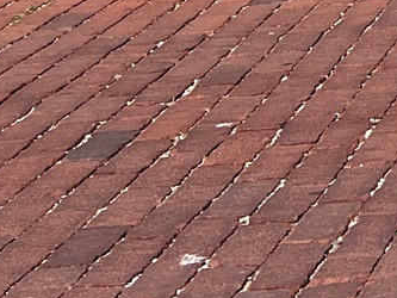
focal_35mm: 160
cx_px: 938
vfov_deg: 8.0
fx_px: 1836
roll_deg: -0.6
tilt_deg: +3.8
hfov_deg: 10.6
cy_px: -604
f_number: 1.5
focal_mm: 5.7
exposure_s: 1/5882
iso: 50
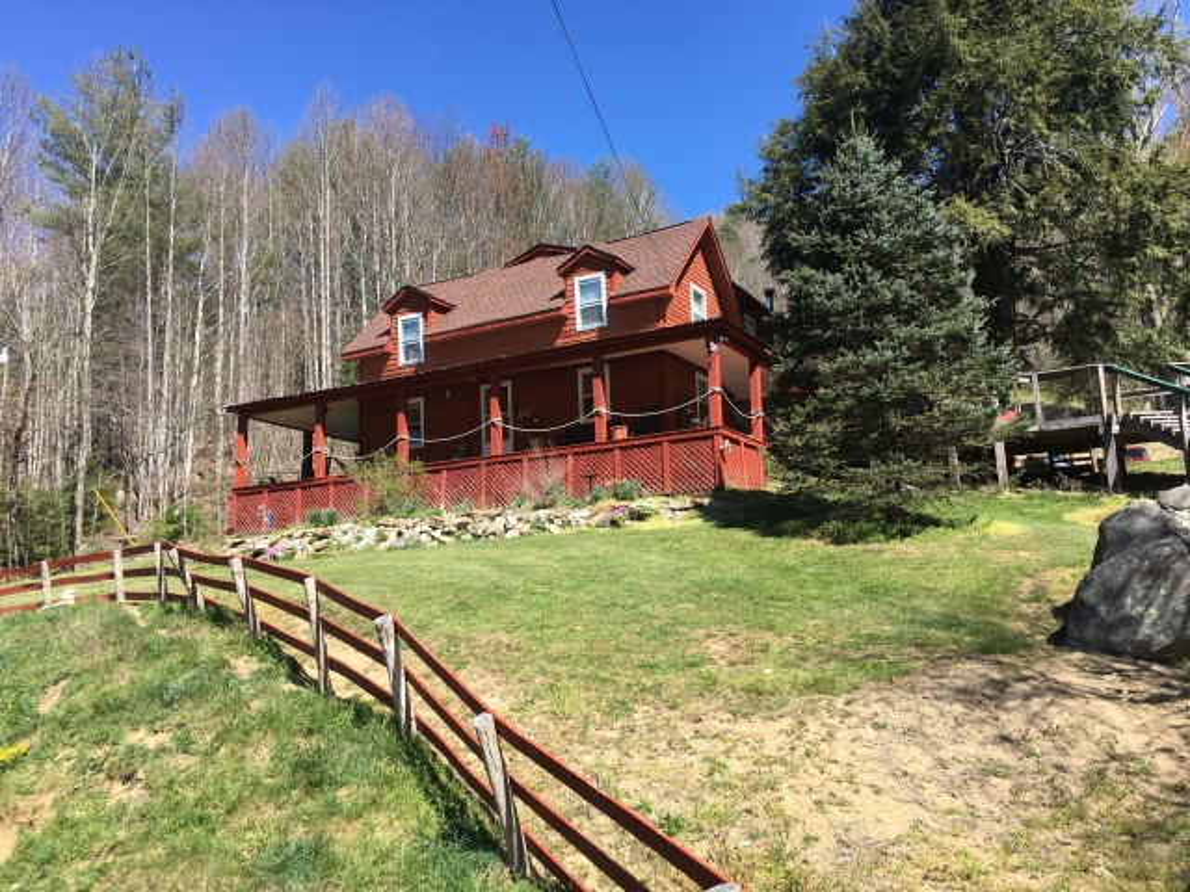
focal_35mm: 29
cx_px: 595
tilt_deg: +11.9
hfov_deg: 61.7
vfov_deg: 48.2
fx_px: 997
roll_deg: +2.5
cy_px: 446
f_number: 2.2
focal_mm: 4.15
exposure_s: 1/674
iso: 25
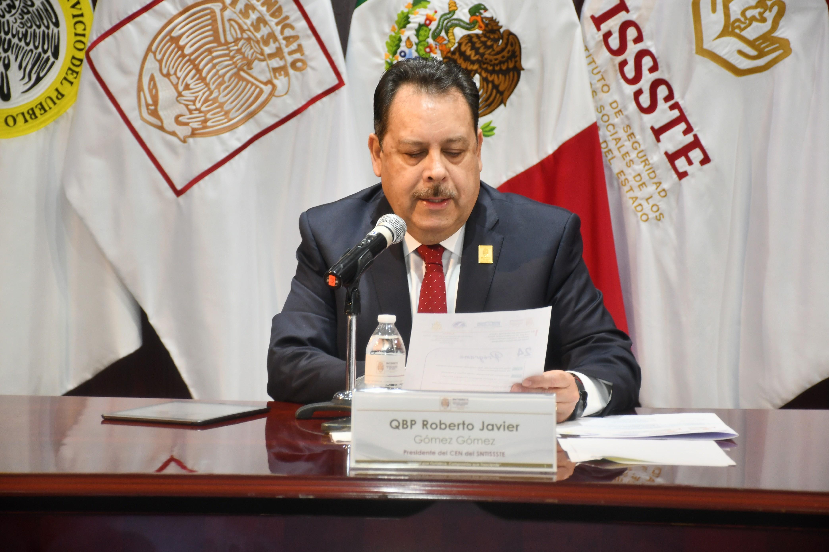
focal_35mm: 112
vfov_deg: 12.2
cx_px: 414
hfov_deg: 18.3
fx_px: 2579
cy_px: 276
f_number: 5
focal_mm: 75
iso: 800
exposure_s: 1/50
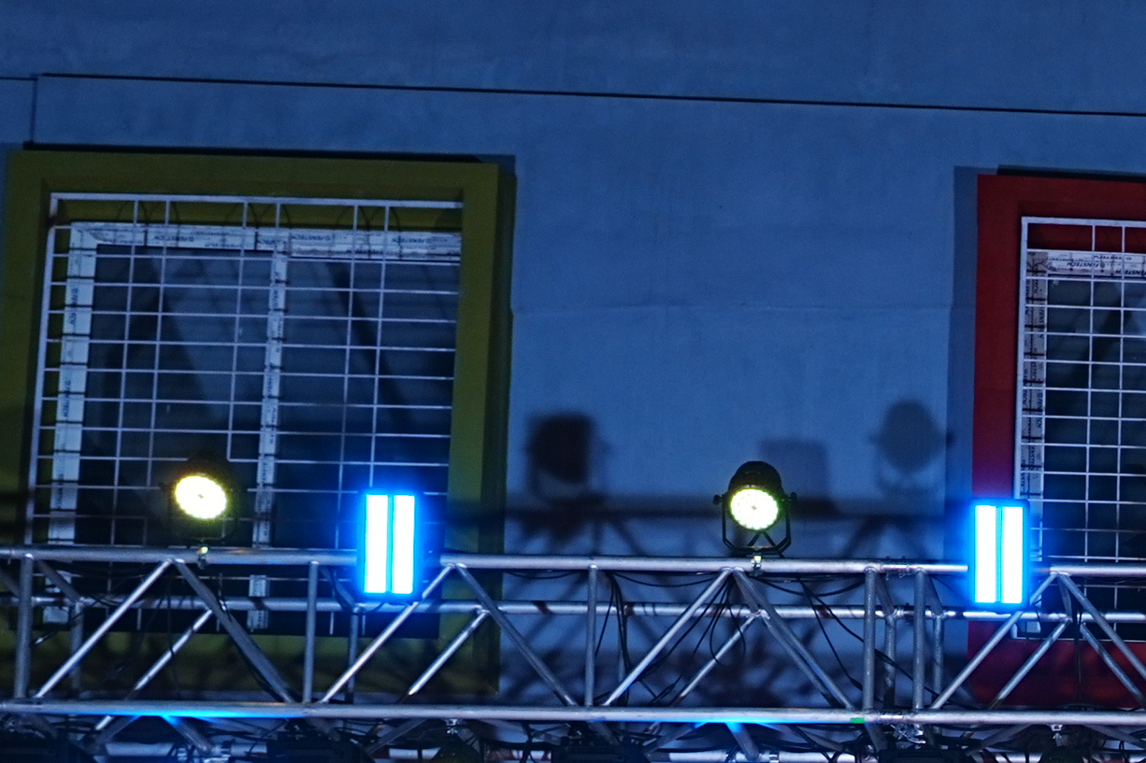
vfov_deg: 11.7
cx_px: 1769
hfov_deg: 16.8
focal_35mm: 109
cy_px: 1355
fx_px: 3469
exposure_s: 1/125
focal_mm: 29
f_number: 7.1
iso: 200
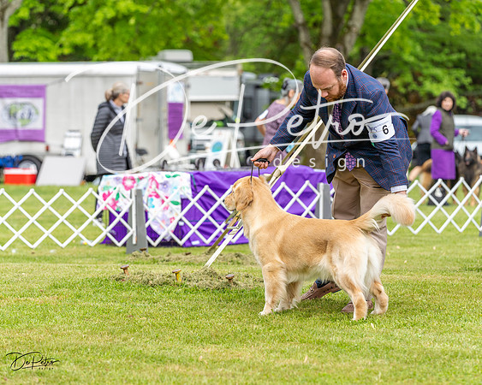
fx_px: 2409
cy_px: 192
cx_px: 241
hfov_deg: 11.4
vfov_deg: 9.1
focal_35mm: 169
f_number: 4.5
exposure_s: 1/640
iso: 400
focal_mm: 150
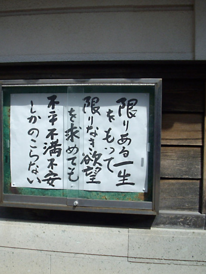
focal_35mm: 50
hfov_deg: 29.0
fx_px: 397
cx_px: 80
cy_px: 138
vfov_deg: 38.2
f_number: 5.6
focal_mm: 6.2
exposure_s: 1/400
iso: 80
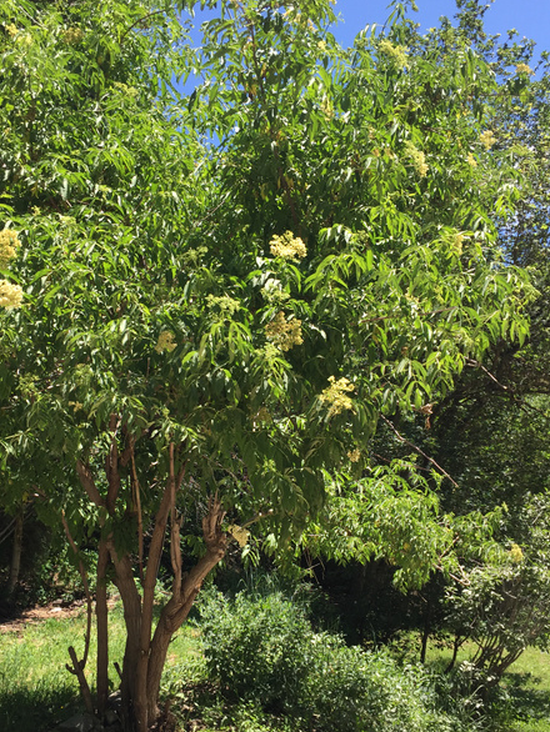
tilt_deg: +7.1
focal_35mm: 38
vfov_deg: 48.8
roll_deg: +1.8
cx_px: 248
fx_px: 804
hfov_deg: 37.7
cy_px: 415
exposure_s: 1/791
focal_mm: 4.15
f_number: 2.2
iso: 32
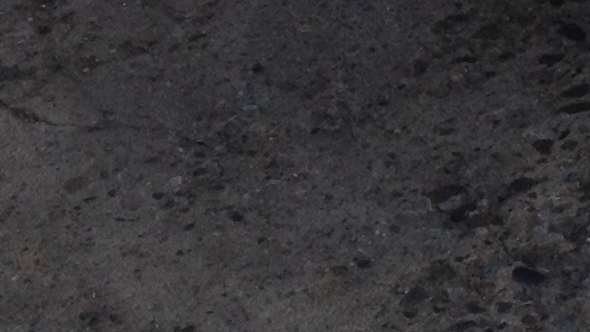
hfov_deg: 9.3
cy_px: -573
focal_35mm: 211
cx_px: 1363
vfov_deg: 5.5
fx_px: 3301
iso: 64
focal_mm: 4.28
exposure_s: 1/876
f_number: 2.4
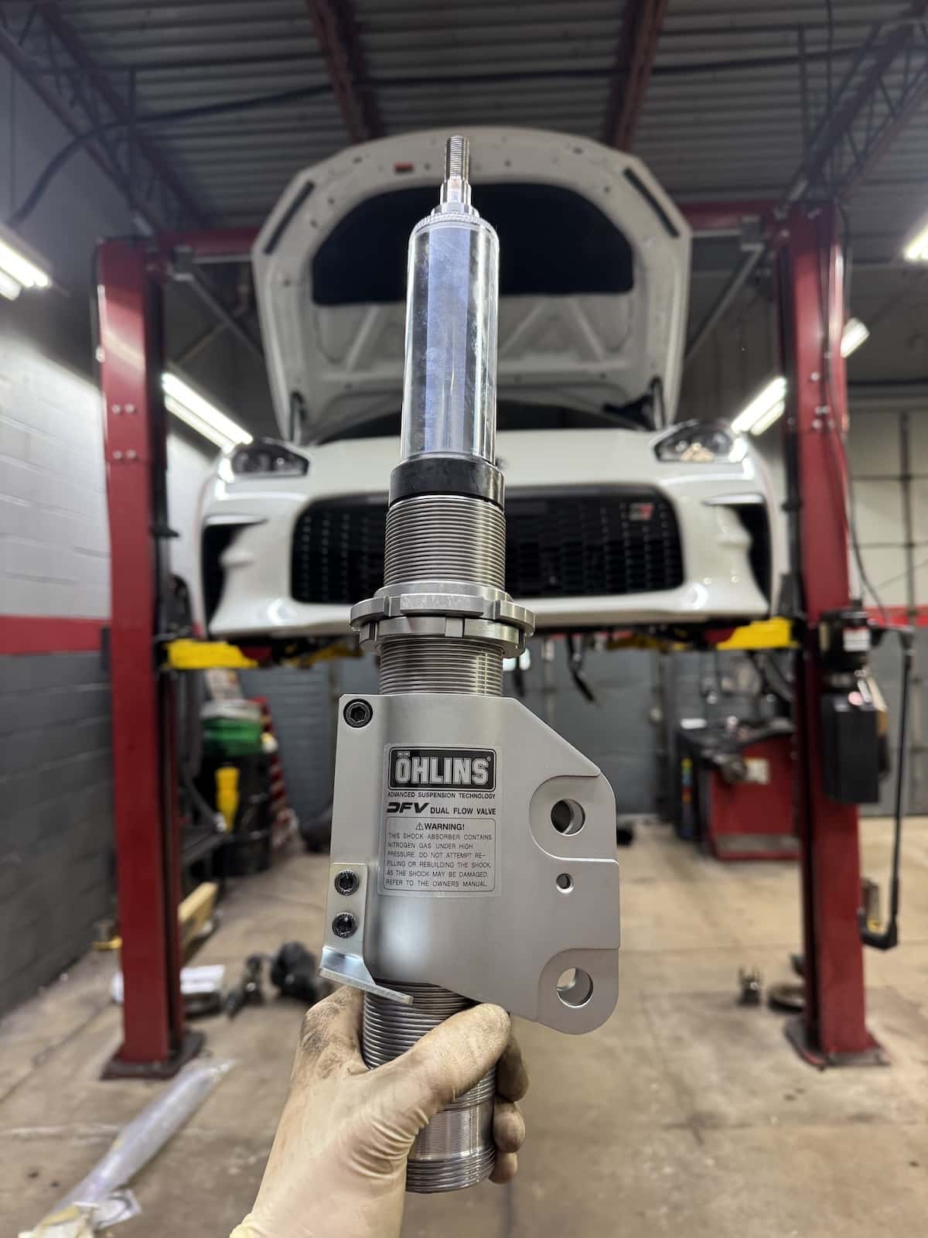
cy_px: 619
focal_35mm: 24
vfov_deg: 71.6
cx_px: 464
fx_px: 858
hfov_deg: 56.8
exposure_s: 1/60
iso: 250
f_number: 1.78
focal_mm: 6.76
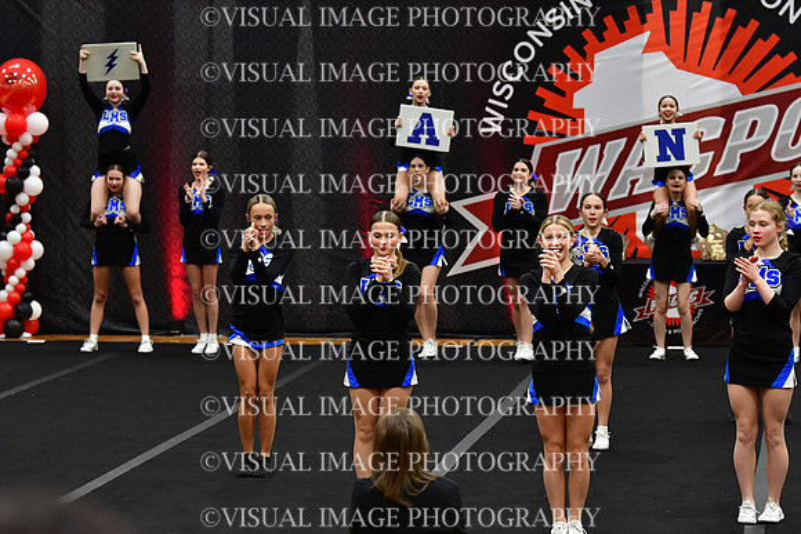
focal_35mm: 129
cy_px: 267
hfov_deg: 15.9
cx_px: 400
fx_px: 2871
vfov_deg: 10.6
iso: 4000
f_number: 3.5
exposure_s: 1/500
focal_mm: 86
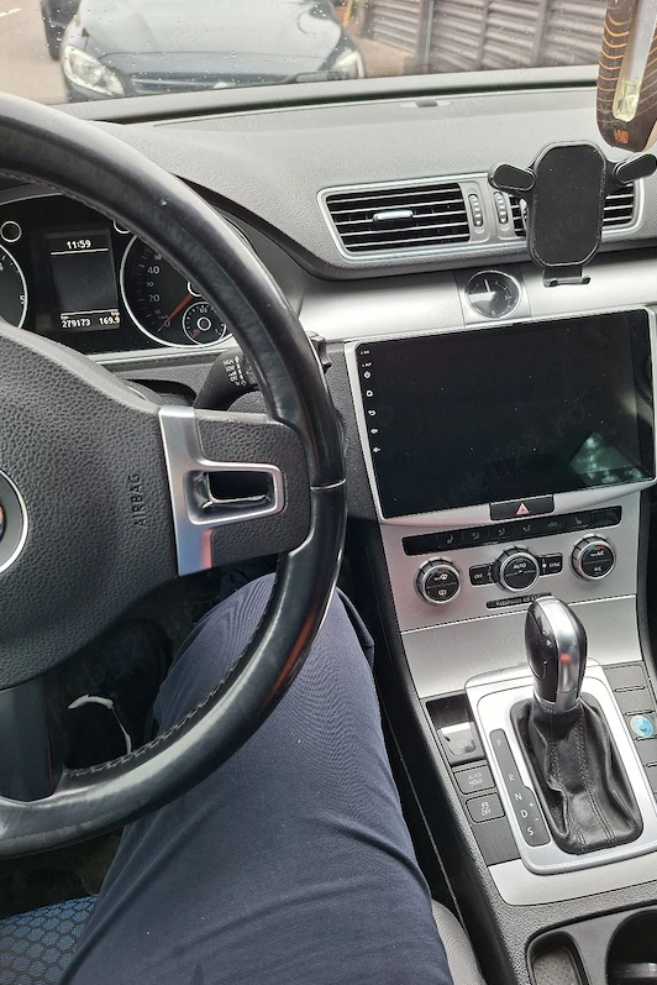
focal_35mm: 24
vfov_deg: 73.7
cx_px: 364
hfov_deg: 53.1
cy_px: 492
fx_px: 656
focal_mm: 5.54
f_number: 1.8
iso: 64
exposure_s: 1/100
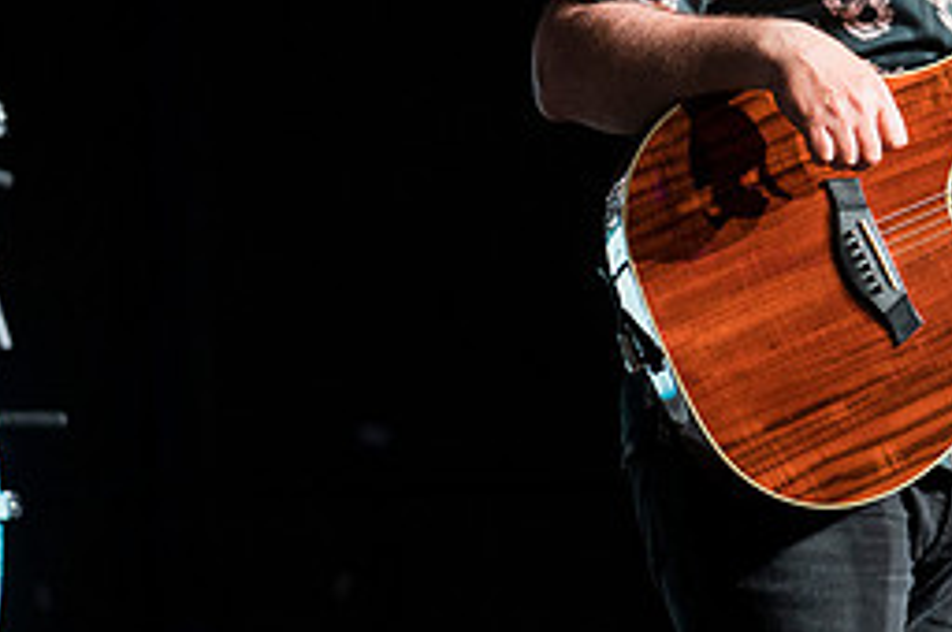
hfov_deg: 3.8
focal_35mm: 538
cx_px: 800
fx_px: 14209
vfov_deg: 2.5
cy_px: -9
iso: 1000
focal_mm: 150
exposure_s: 1/160
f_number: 2.8
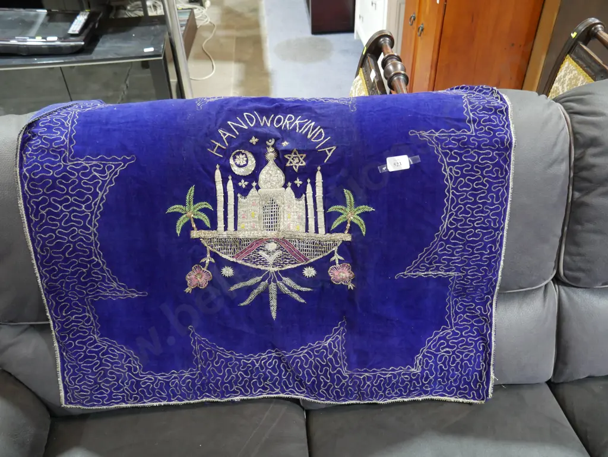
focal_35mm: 30
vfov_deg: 46.8
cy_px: 228
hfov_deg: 59.9
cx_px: 304
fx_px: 527
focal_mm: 15
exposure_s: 1/60
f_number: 3.6
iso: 1600
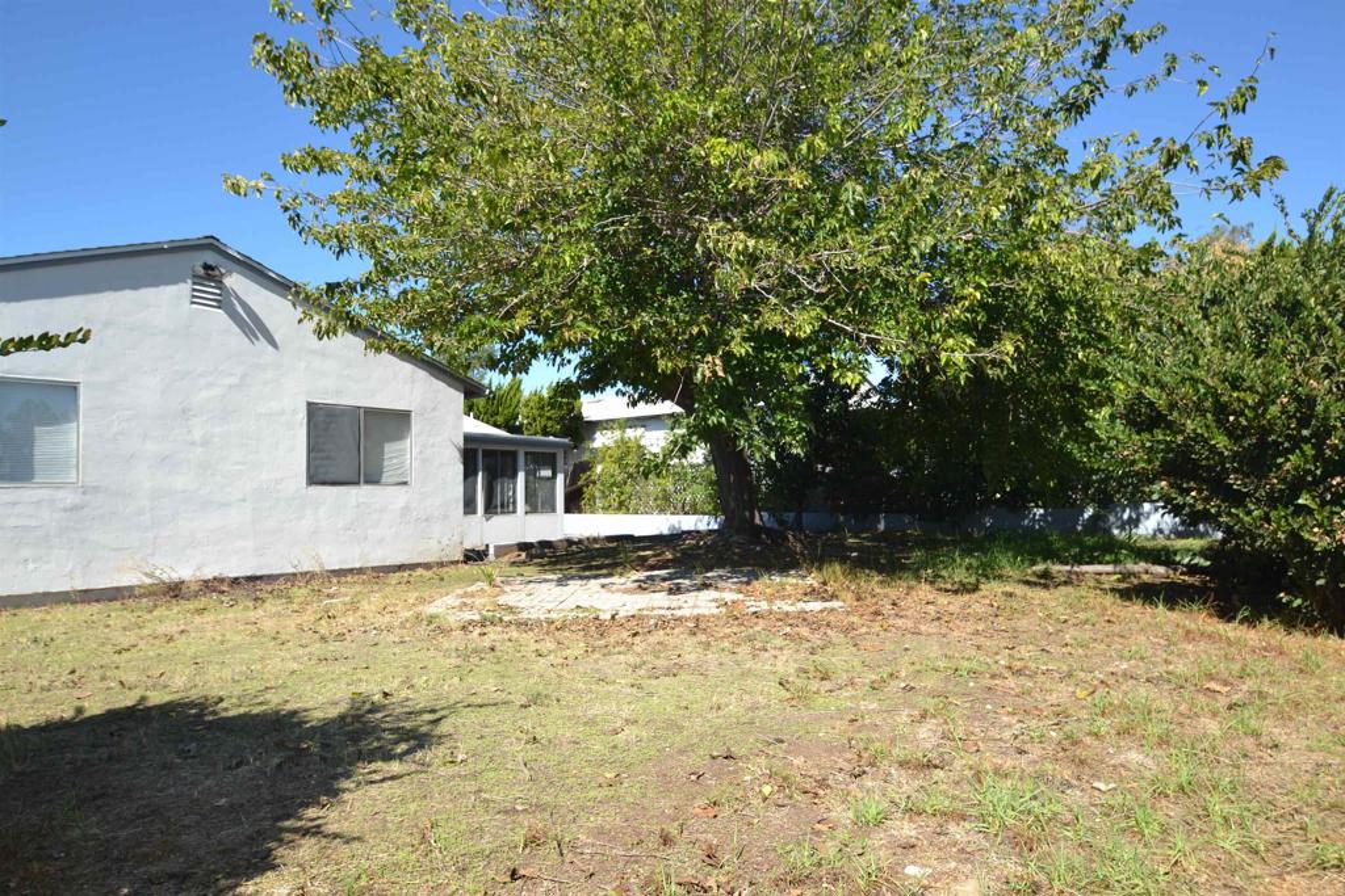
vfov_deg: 59.5
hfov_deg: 81.2
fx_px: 785
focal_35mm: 21
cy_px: 448
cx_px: 672
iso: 100
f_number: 6.3
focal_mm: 14
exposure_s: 1/200
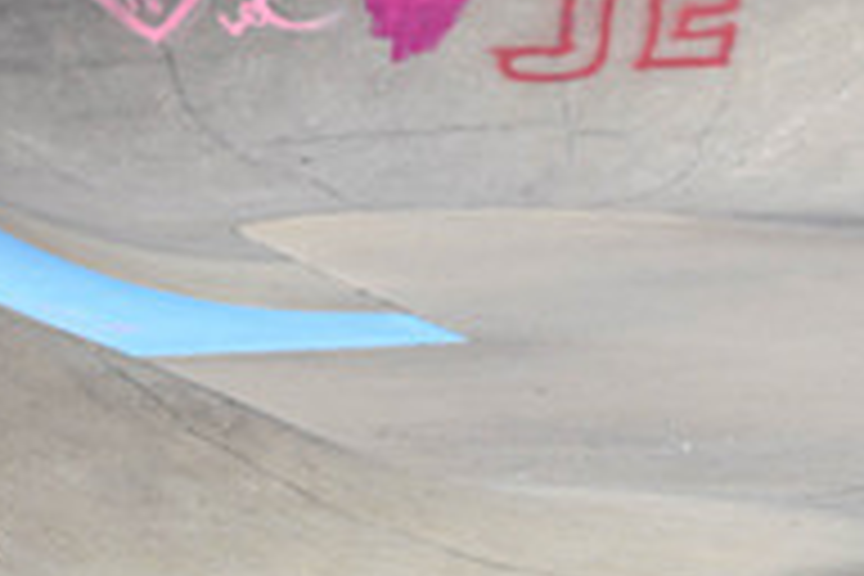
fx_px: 7631
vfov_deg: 4.3
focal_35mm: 318
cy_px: 569
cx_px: -158
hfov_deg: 6.4
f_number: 8
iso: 200
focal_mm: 70
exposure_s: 1/1000
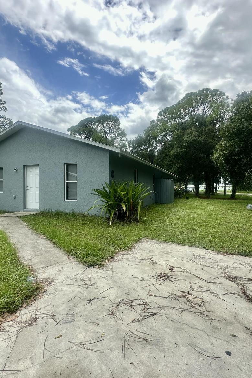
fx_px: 210
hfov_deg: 61.7
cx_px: 109
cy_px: 190
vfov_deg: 84.0
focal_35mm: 20
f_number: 2.2
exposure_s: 1/694
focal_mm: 2.22
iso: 40
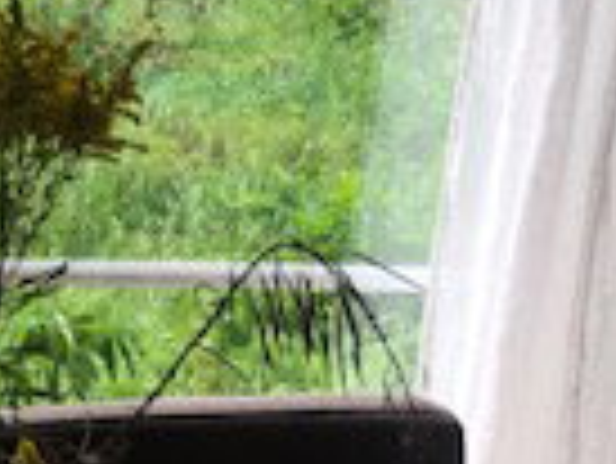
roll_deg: -2.4
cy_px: 9
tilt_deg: -16.0
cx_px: -297
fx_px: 2333
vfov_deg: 11.2
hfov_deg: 14.1
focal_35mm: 131
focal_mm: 3.99
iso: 20
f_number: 1.8
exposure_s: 1/428
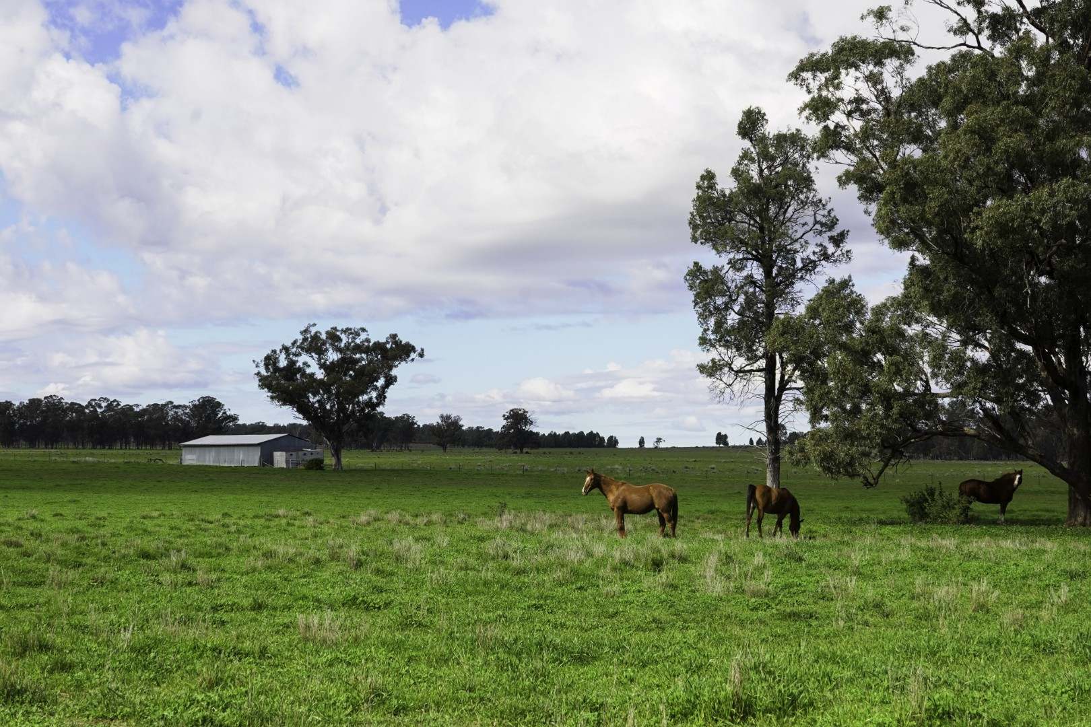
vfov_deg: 24.6
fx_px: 1667
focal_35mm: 55
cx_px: 546
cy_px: 364
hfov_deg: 36.2
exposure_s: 1/400
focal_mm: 37
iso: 400
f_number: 11
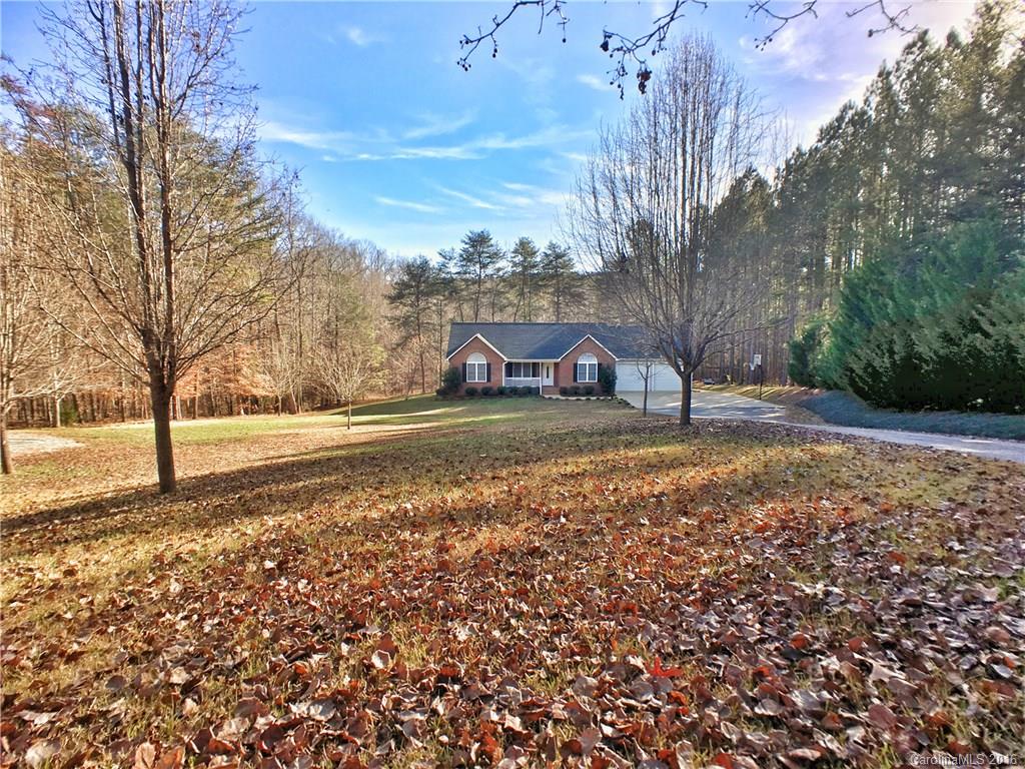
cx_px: 512
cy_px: 384
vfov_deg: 48.2
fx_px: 859
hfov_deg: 61.7
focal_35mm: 29
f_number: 2.2
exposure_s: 1/761
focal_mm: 4.15
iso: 25
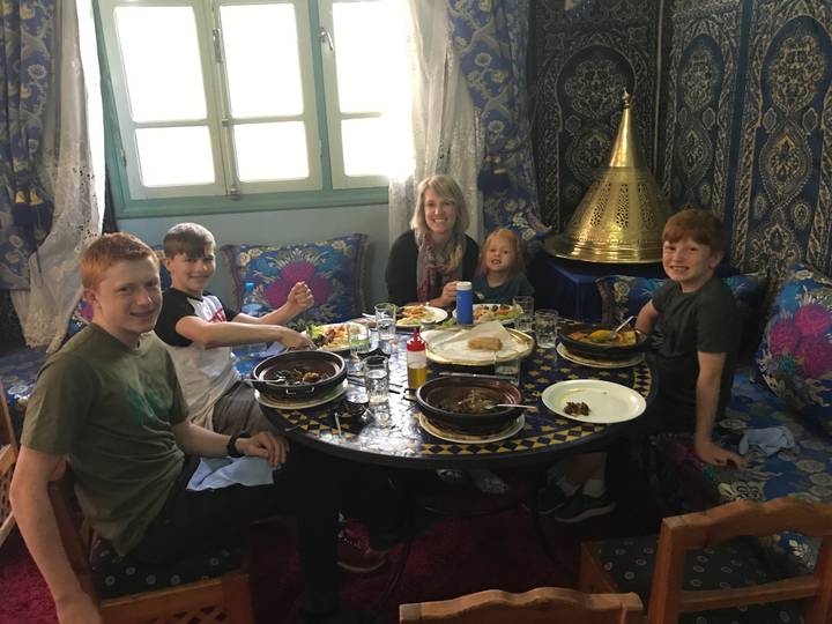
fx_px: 673
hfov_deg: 63.4
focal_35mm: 28
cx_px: 416
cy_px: 312
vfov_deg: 49.7
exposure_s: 1/6
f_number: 1.8
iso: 80
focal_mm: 3.99
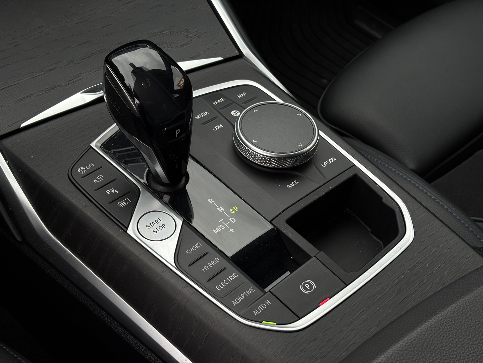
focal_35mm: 52
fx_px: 726
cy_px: 182
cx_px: 242
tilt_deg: -46.0
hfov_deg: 36.8
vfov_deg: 28.0
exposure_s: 1/128
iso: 25
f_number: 1.6
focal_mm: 5.96
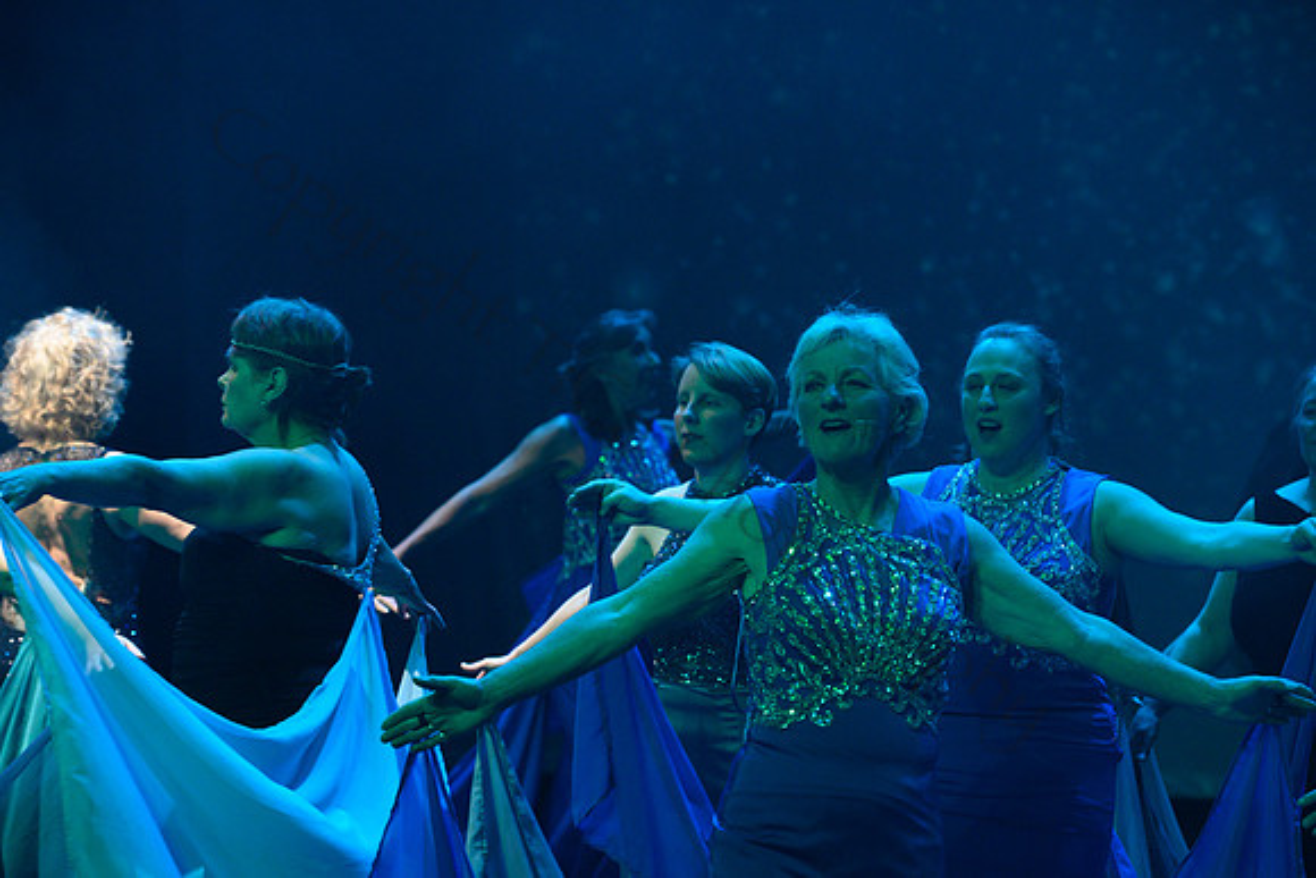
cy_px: 439
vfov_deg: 13.4
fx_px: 3729
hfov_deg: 20.0
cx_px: 658
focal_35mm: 102
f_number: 3.5
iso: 1250
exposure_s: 1/160
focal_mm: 102
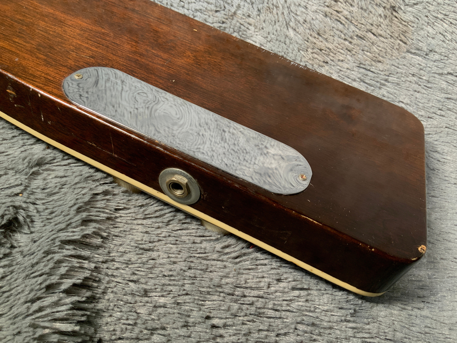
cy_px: 172
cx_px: 228
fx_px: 383
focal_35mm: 29
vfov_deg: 48.2
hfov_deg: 61.7
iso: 64
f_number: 1.8
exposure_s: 1/62
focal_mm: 3
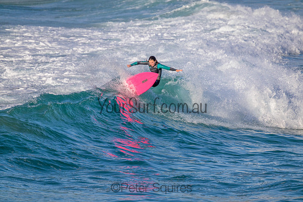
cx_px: 152
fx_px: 6735
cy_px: 101
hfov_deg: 2.6
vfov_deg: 1.7
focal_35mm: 800
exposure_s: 1/2000
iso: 1100
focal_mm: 800
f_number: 11
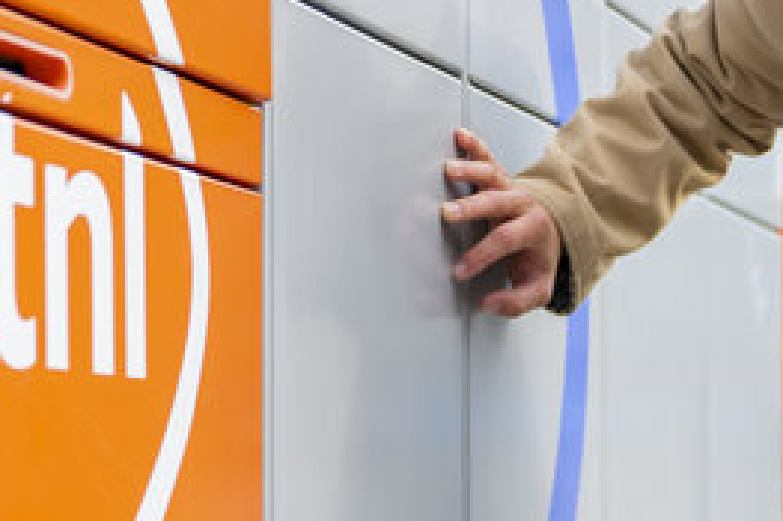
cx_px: 232
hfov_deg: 13.5
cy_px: 543
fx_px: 3304
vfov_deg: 9.0
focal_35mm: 152
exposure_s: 1/640
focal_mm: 40
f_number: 2.8
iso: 320
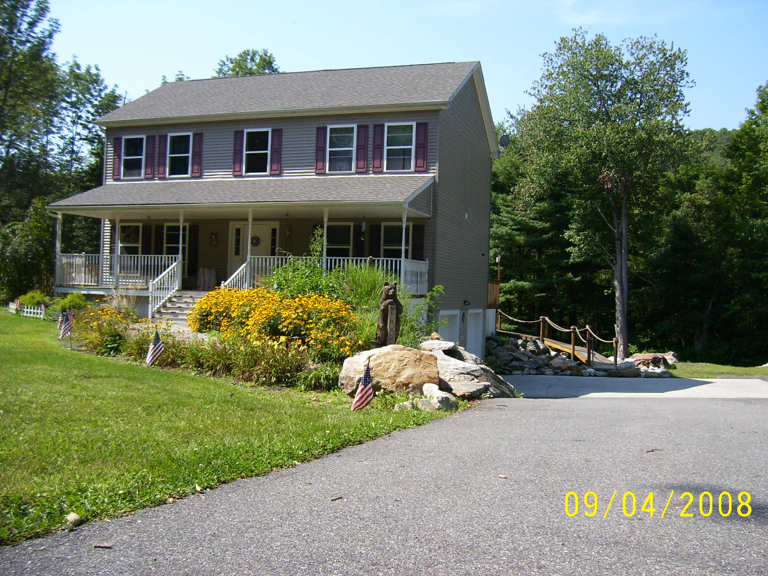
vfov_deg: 41.8
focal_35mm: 34
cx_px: 384
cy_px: 288
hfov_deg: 54.0
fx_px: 754
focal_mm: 5.6
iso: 80
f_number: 2.7
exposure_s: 1/1000
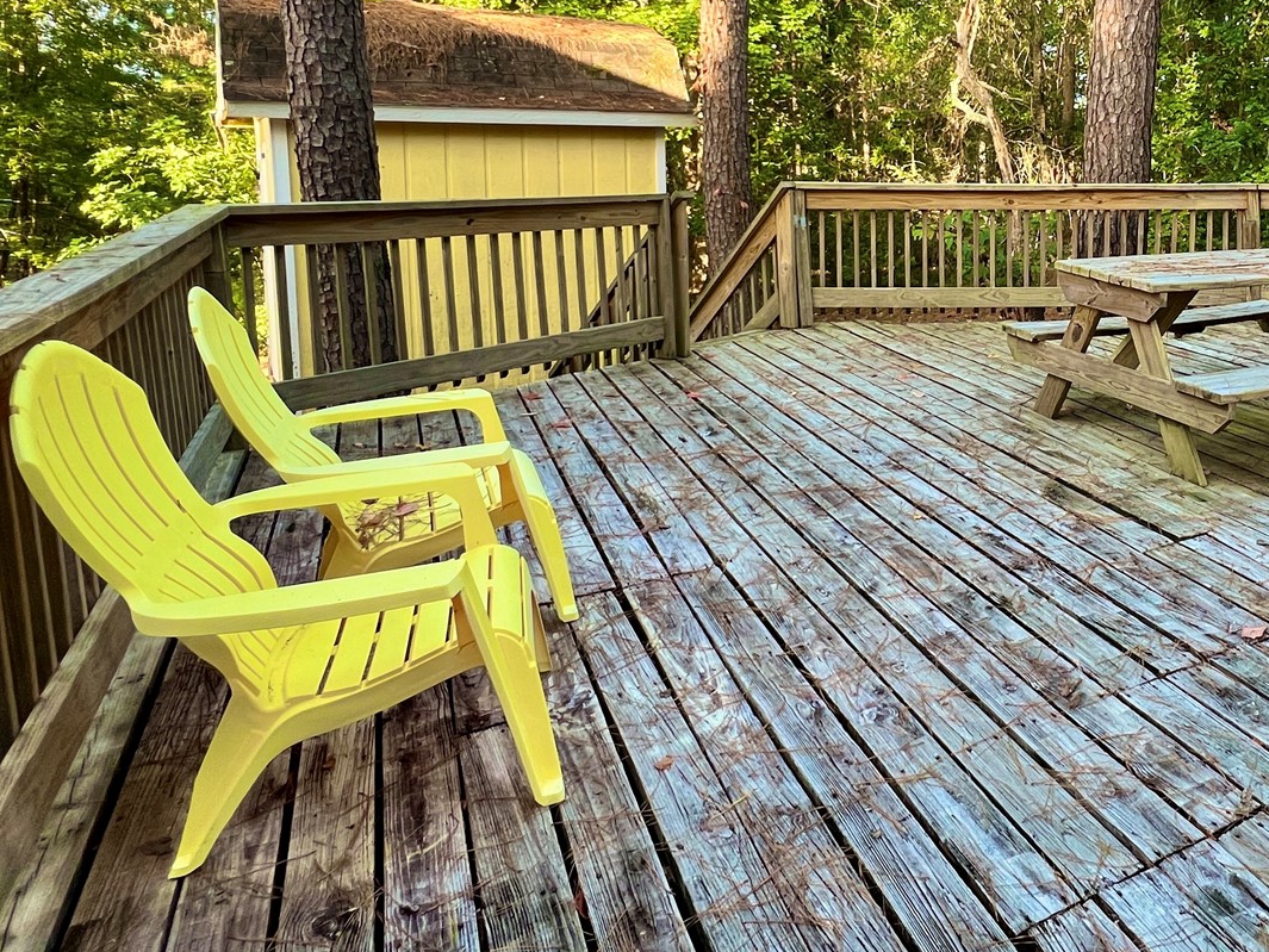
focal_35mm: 25
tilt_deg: -7.2
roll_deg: -0.2
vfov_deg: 52.7
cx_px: 1003
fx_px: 917
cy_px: 249
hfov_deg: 63.8
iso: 100
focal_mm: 1.57
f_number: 1.8
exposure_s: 1/99
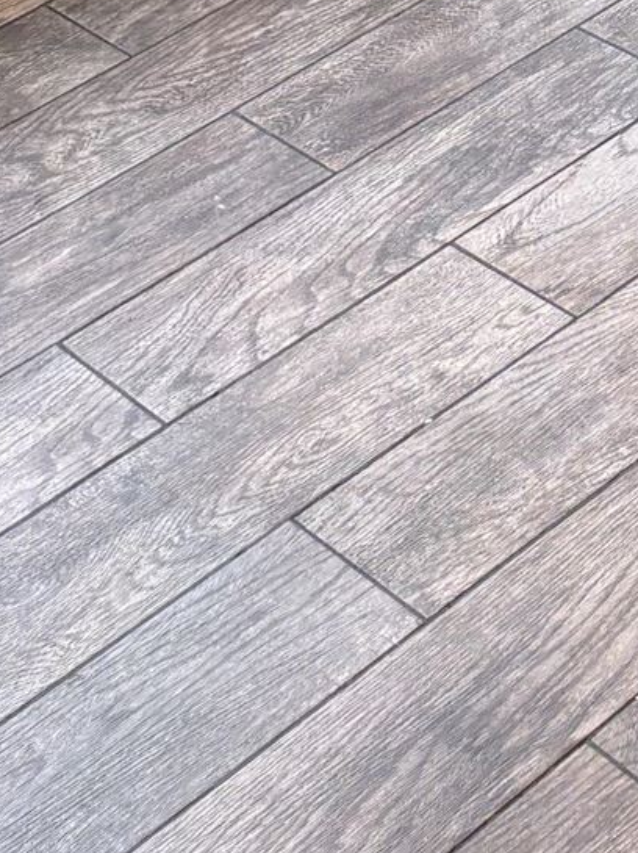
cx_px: 418
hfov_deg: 13.4
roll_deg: +9.4
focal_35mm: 110
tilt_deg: -11.8
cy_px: -725
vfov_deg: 15.2
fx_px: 2706
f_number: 1.6
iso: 80
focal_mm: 5.96
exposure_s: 1/120
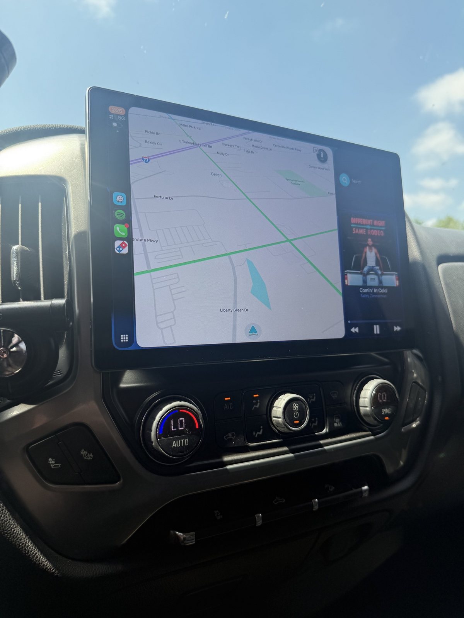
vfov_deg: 71.6
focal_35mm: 24
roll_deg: -0.9
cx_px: 232
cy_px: 309
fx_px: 429
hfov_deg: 56.8
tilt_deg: -0.6
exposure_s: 1/212
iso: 64
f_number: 1.78
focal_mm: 6.76
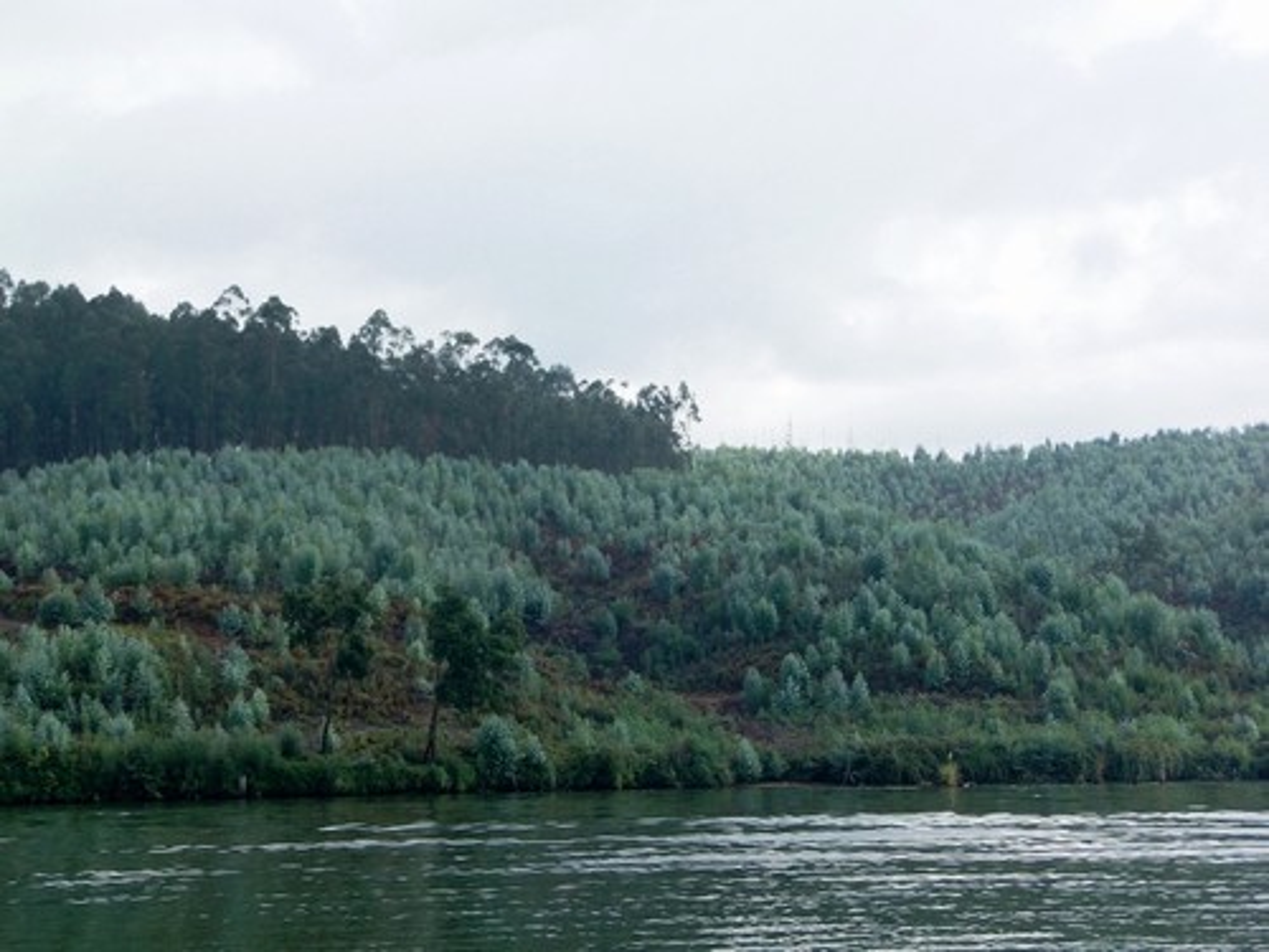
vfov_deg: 24.4
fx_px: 2200
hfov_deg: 32.2
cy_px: 476
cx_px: 634
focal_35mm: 60
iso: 100
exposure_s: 1/320
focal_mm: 10.7
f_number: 4
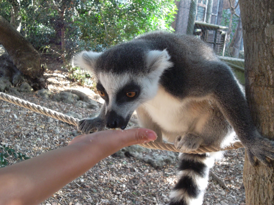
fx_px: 348
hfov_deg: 42.9
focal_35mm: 44
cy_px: 102
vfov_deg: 32.9
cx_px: 137
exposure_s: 1/30
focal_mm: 7.8
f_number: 4.5
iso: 200
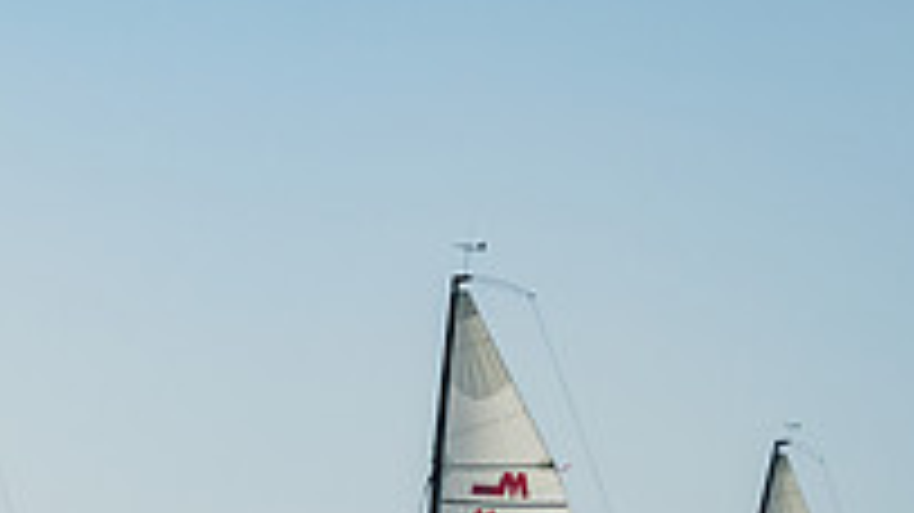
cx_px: -140
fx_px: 6396
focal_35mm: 264
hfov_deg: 8.1
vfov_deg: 4.6
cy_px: 857
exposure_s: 1/1250
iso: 320
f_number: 6.3
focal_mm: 86
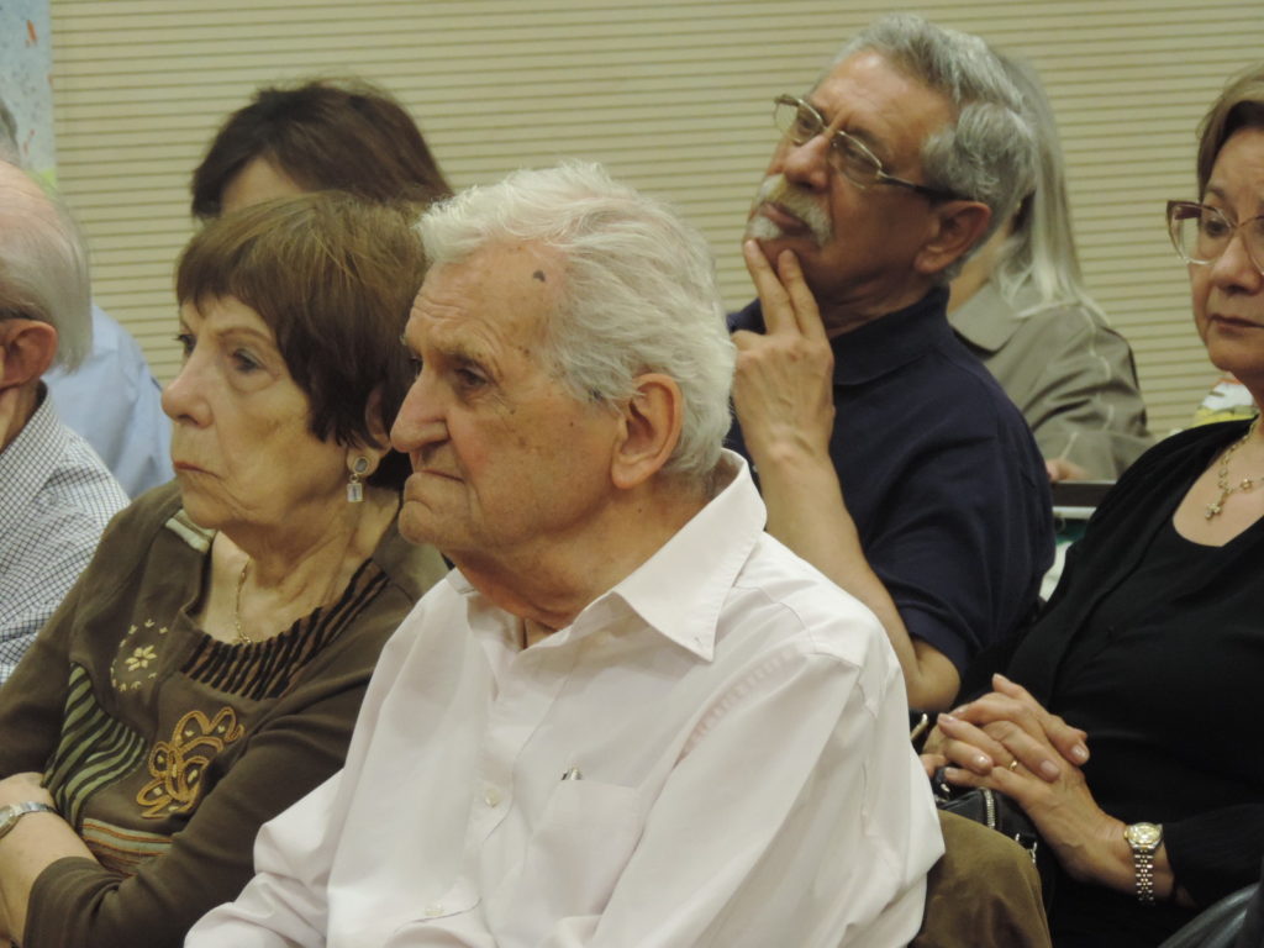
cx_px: 632
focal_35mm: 225
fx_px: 8216
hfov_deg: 8.8
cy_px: 474
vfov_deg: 6.6
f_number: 4.6
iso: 800
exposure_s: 1/25
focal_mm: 40.1
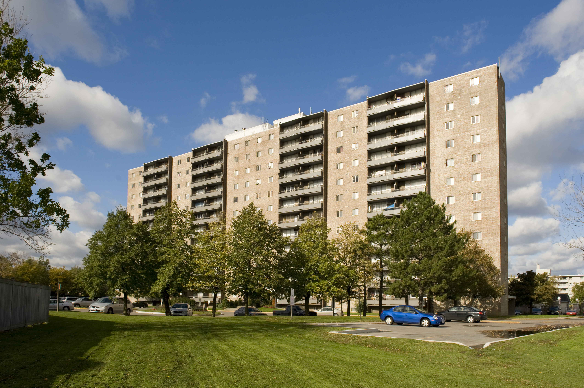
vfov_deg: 53.1
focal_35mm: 24
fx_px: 389
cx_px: 292
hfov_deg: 73.8
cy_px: 194
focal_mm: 24
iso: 400
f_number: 7.1
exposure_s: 1/1250
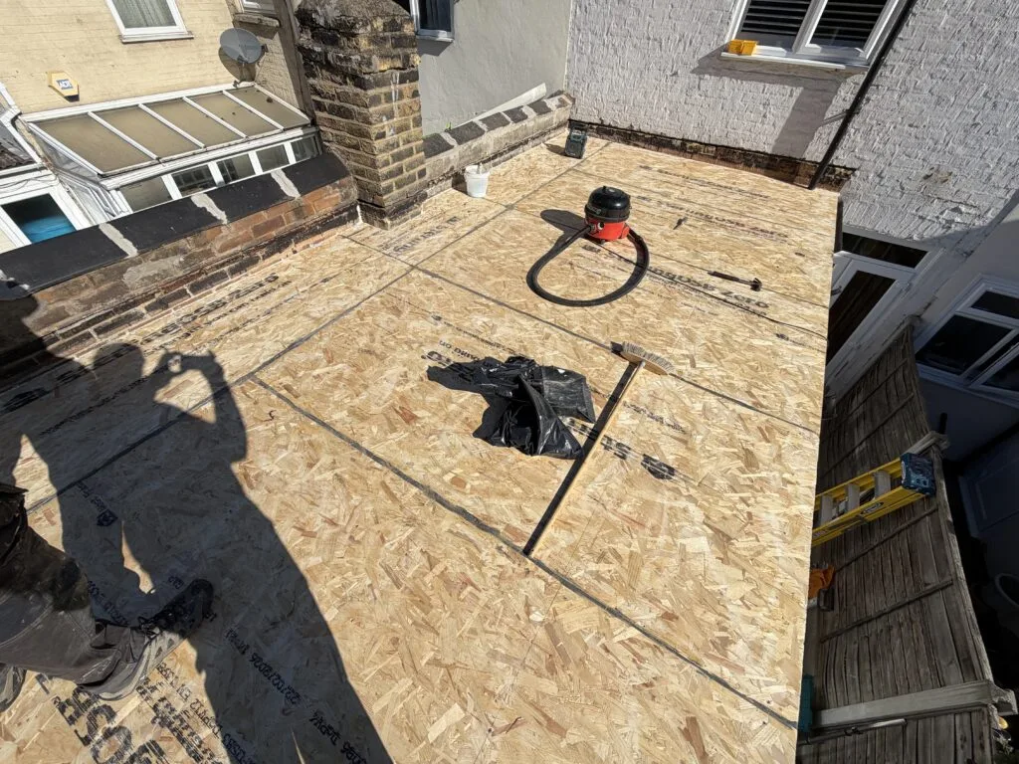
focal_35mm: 14
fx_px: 412
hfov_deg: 102.1
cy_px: 382
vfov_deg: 85.7
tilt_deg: -46.3
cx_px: 510
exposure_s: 1/1497
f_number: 2.2
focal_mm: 2.22
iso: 20
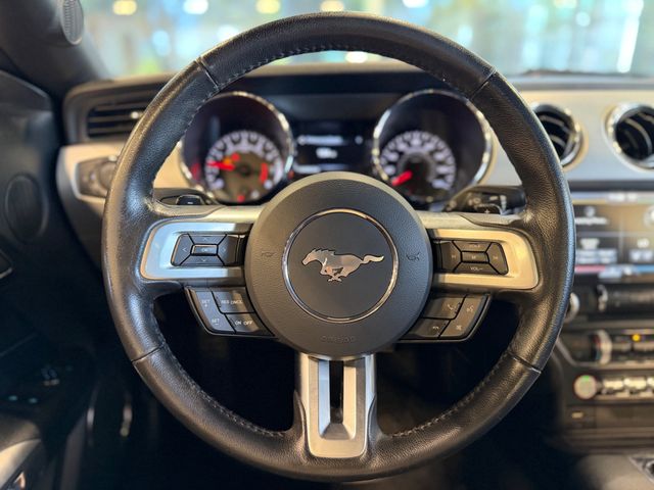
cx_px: 327
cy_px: 245
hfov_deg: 71.6
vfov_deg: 56.8
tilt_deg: -20.4
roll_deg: +0.0
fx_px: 453
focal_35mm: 24
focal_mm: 6.76
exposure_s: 1/60
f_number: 1.78
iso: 500
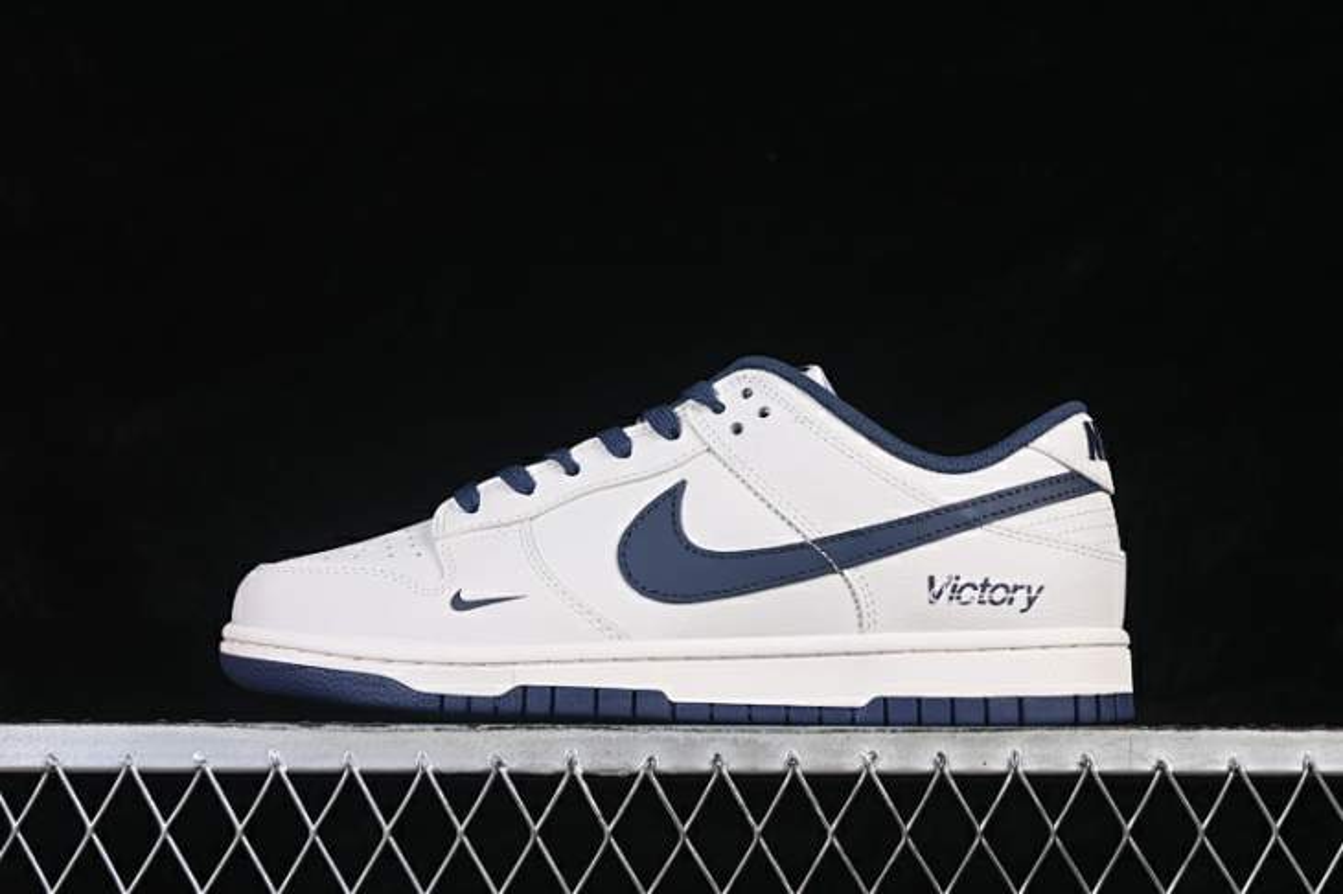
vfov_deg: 18.2
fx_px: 2797
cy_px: 447
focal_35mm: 75
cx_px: 672
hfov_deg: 27.0
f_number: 8
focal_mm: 50
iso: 160
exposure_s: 1/80
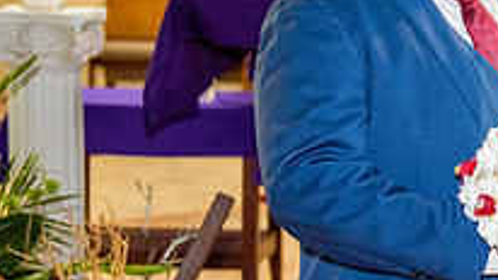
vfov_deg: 9.1
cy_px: 112
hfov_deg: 15.2
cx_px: 691
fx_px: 1757
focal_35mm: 133
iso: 2000
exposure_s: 1/160
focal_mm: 45
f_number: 2.8
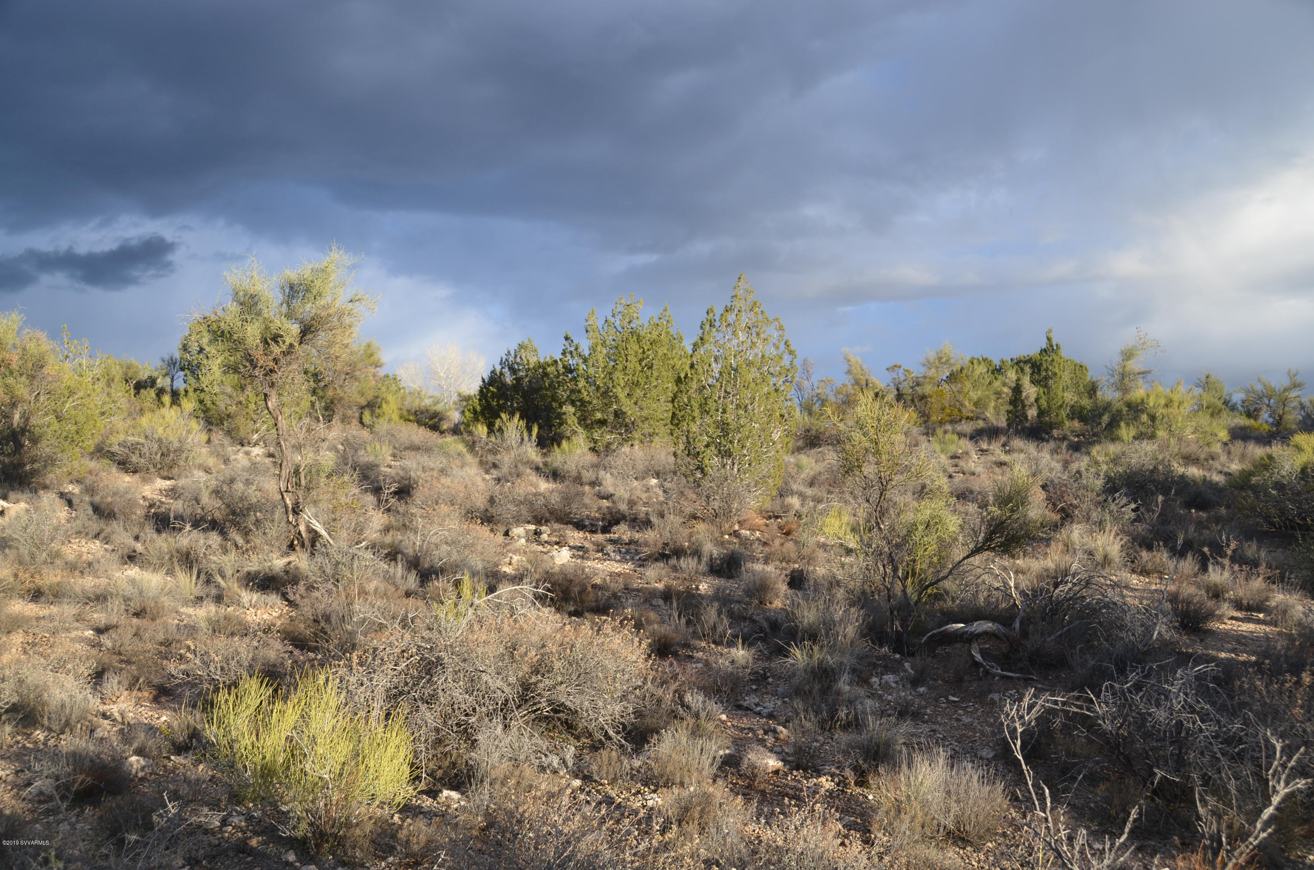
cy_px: 435
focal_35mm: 30
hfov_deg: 62.0
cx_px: 657
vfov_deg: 43.4
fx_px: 1093
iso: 200
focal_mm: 20
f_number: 6.3
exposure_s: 1/160
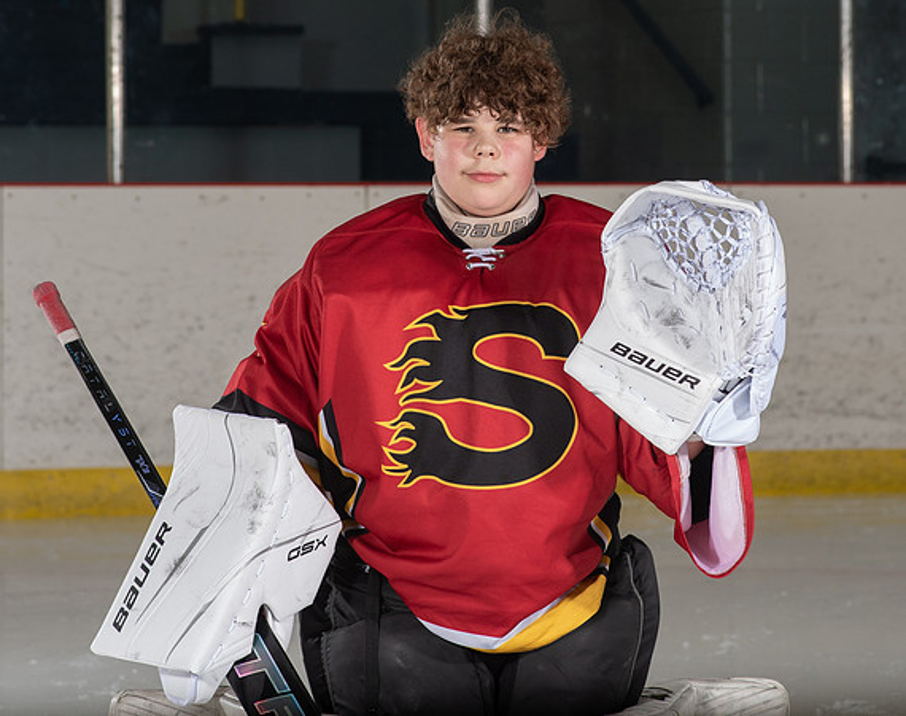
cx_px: 458
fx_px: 4140
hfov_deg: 12.5
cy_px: 139
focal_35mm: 155
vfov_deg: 9.8
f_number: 5.6
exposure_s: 1/250
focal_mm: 85
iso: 500
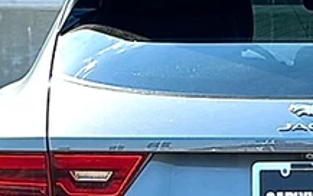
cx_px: 356
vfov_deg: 9.9
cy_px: 260
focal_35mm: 130
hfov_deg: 15.6
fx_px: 1110
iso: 80
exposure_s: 1/2212
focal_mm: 6.86
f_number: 1.78
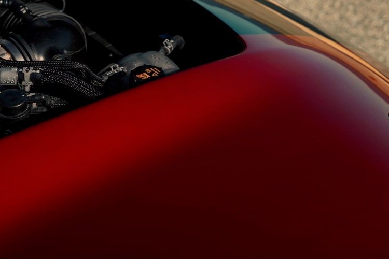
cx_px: 107
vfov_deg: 13.2
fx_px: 1102
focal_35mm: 102
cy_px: 3
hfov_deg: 19.9
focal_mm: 51
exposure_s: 1/1250
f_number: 2.8
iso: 160
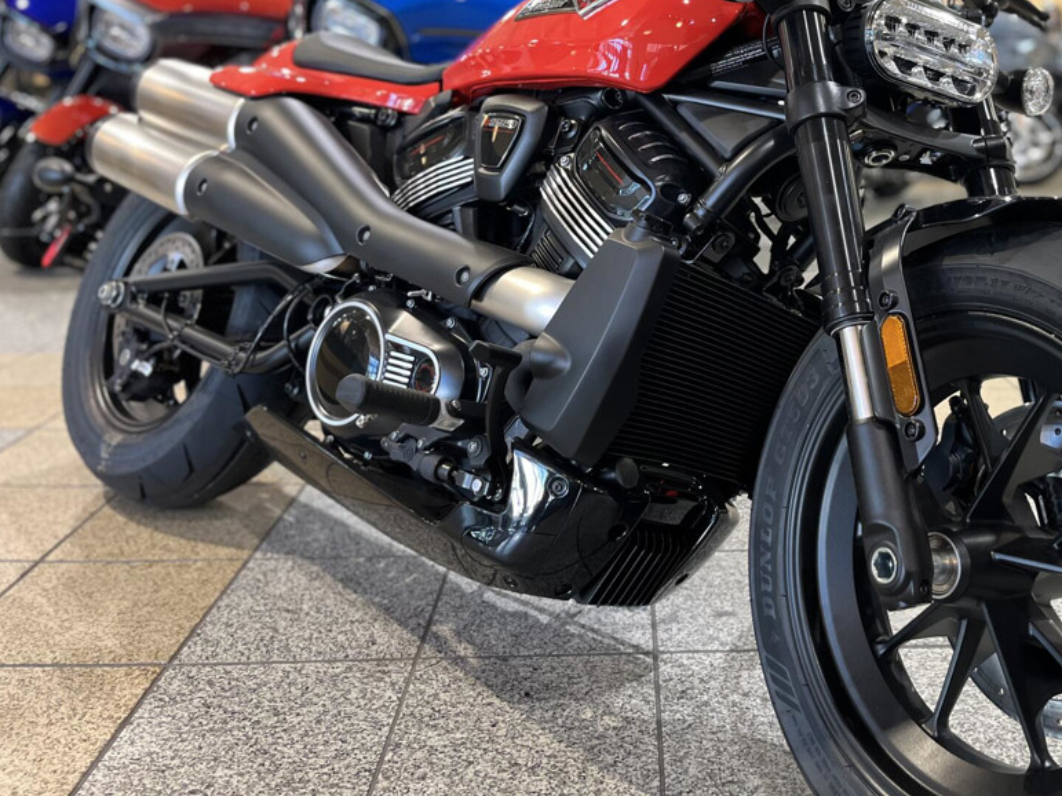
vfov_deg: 39.2
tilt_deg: -10.8
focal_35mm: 36
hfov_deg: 50.4
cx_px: 713
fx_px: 1104
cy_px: 262
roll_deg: -1.3
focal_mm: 5.1
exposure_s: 1/60
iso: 160
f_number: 1.6
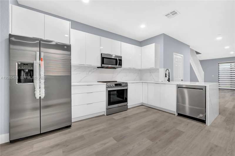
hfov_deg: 100.5
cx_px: 118
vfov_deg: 77.2
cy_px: 78
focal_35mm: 15
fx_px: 98
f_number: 8
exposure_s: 1/40
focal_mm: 15
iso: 640
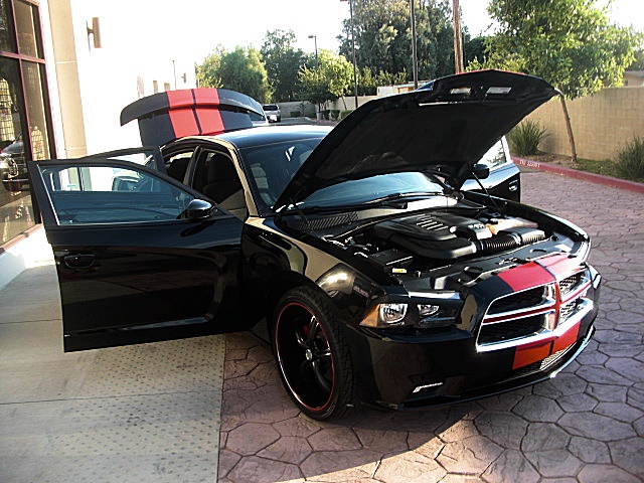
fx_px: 670
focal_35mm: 36
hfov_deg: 51.4
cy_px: 242
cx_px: 322
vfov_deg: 39.7
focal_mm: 6.3
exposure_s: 1/160
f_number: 2.8
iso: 50
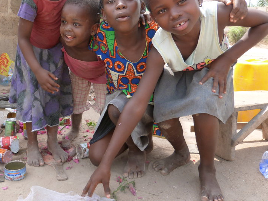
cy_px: 61
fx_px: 279
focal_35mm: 36
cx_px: 80
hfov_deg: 50.0
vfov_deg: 39.0
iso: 100
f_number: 4
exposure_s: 1/160
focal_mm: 4.5
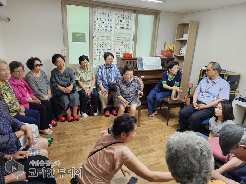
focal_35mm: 23
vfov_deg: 58.9
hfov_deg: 73.9
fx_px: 163
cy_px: 92
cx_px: 123
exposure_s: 1/60
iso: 250
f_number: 1.7
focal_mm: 6.3
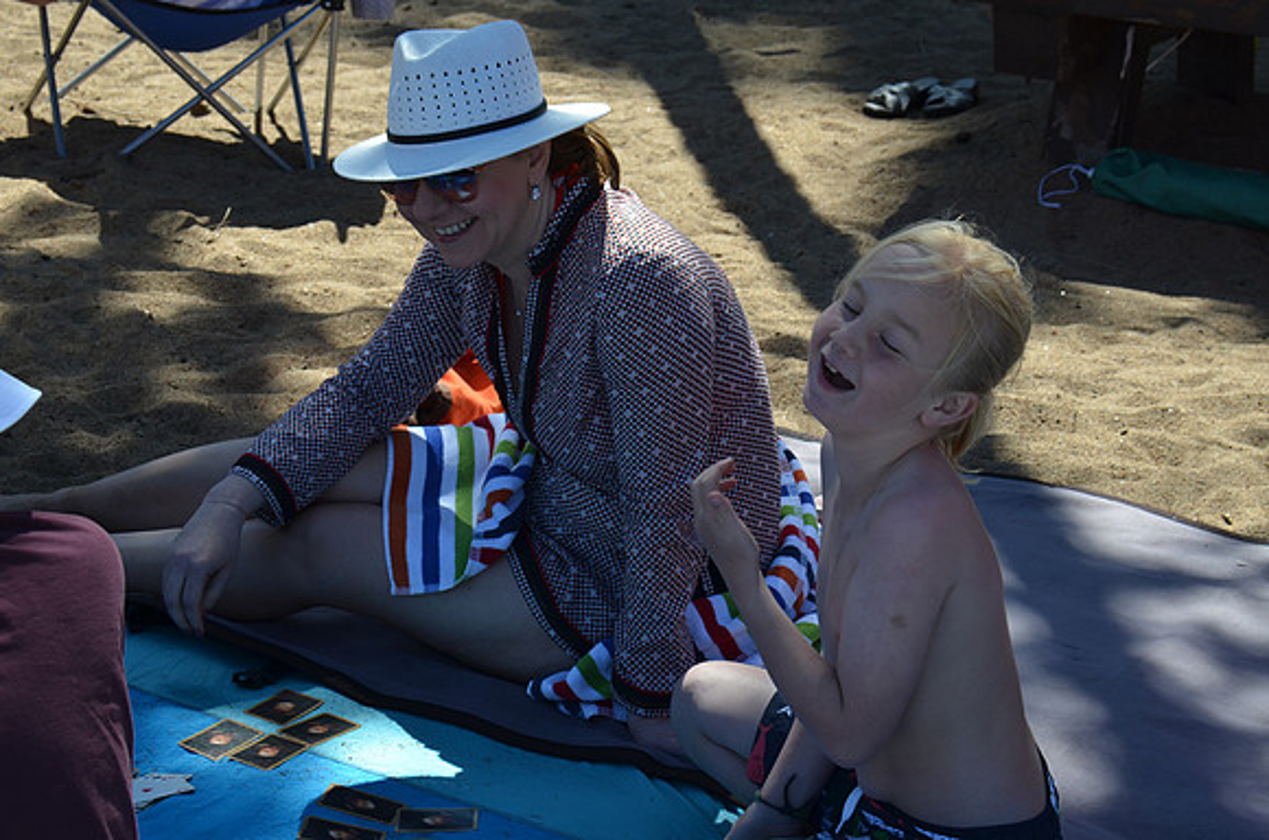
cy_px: 420
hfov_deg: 21.0
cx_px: 634
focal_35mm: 98
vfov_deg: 14.0
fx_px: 3429
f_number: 8
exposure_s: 1/250
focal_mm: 65
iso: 180
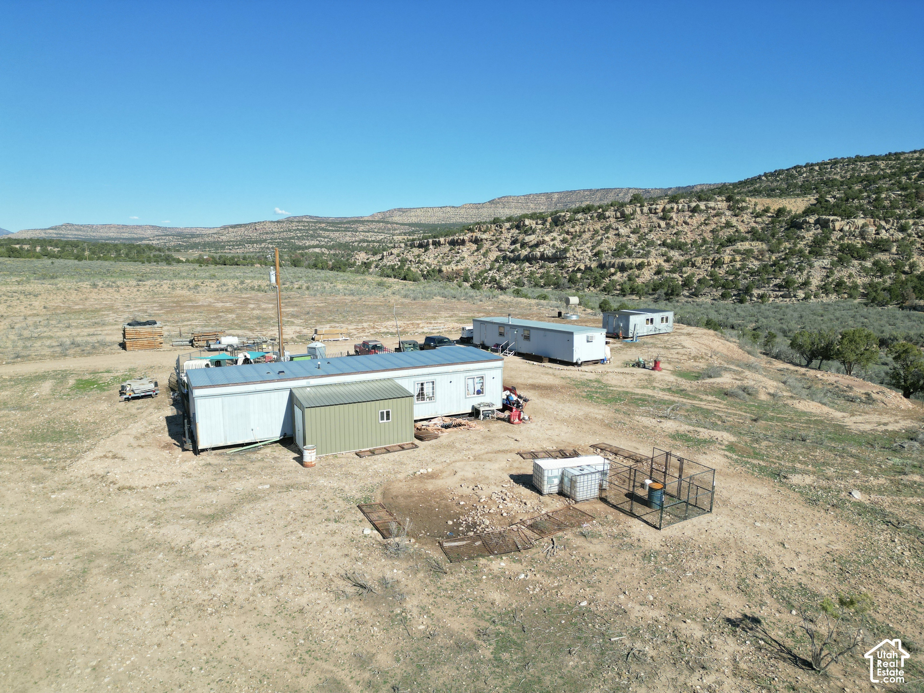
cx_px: 462
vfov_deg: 56.8
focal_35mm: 24
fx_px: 641
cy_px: 346
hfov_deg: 71.6
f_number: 1.7
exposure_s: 1/3000
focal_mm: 6.72
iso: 110
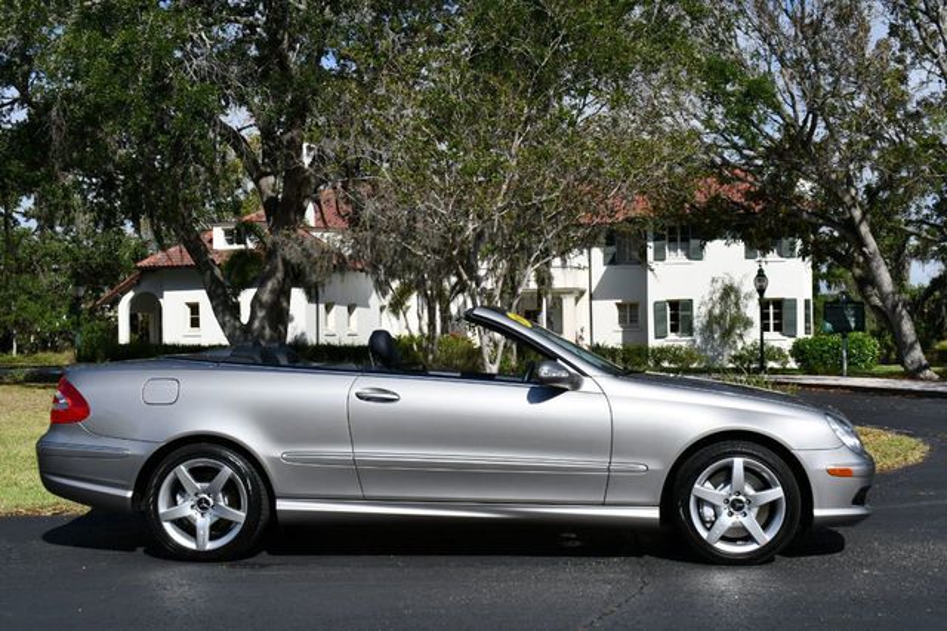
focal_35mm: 46
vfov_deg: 29.2
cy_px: 316
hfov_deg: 42.8
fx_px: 1209
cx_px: 474
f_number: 10
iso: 100
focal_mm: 31
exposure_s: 1/400
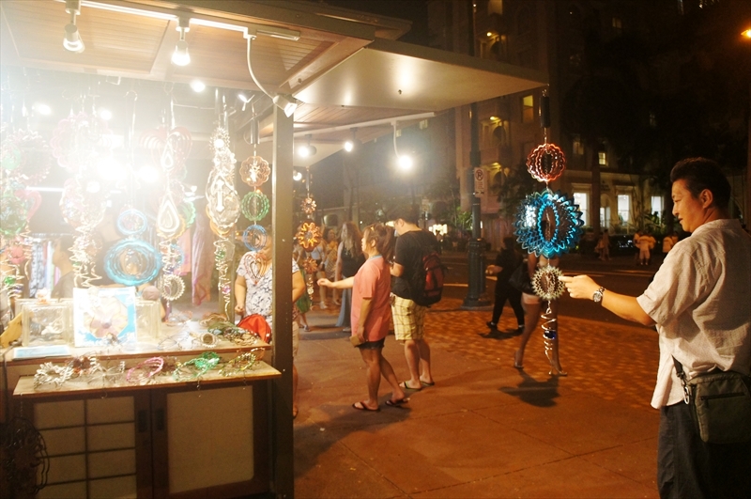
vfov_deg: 47.8
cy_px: 250
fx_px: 562
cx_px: 376
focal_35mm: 27
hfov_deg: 67.5
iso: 1600
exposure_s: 1/40
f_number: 3.5
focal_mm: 18
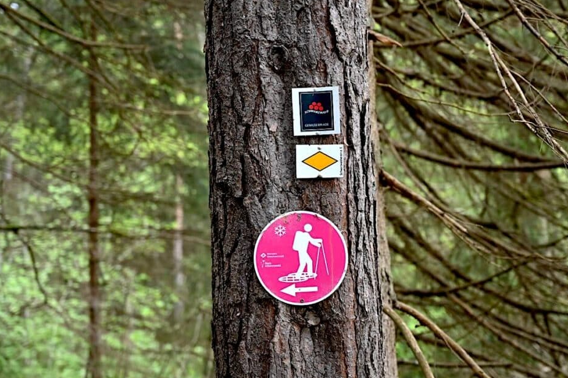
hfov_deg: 31.9
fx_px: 994
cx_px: 302
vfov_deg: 21.6
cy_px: 178
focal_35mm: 63
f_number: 4
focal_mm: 57
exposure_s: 1/125
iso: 720
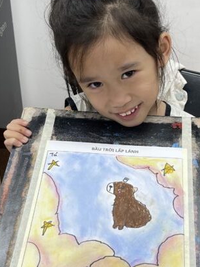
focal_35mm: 61
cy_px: 128
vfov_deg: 31.7
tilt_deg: -34.6
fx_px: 470
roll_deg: -0.1
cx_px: 112
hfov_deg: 24.0
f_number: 1.6
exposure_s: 1/114
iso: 32
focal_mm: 5.1
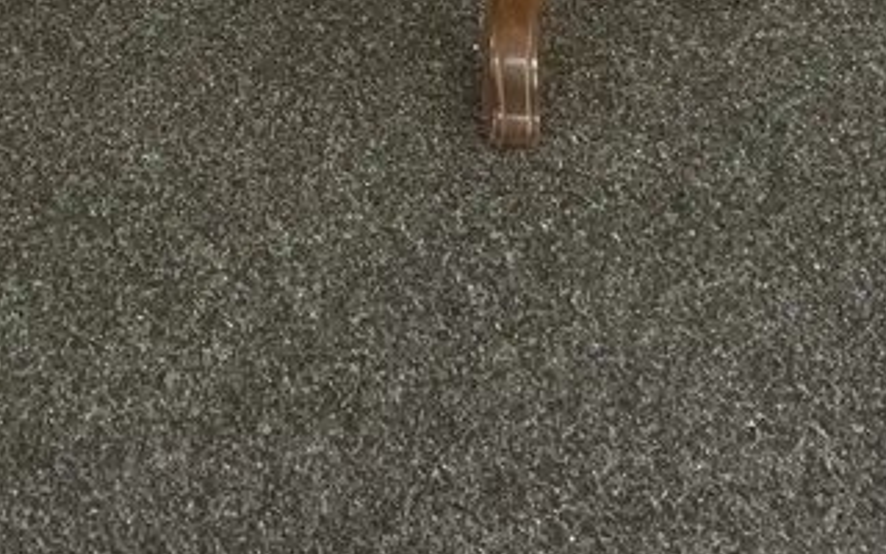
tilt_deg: -38.8
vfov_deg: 12.8
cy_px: -363
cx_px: 75
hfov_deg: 21.3
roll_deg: -3.0
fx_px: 2294
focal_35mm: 95
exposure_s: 1/33
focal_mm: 3.99
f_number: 1.8
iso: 250
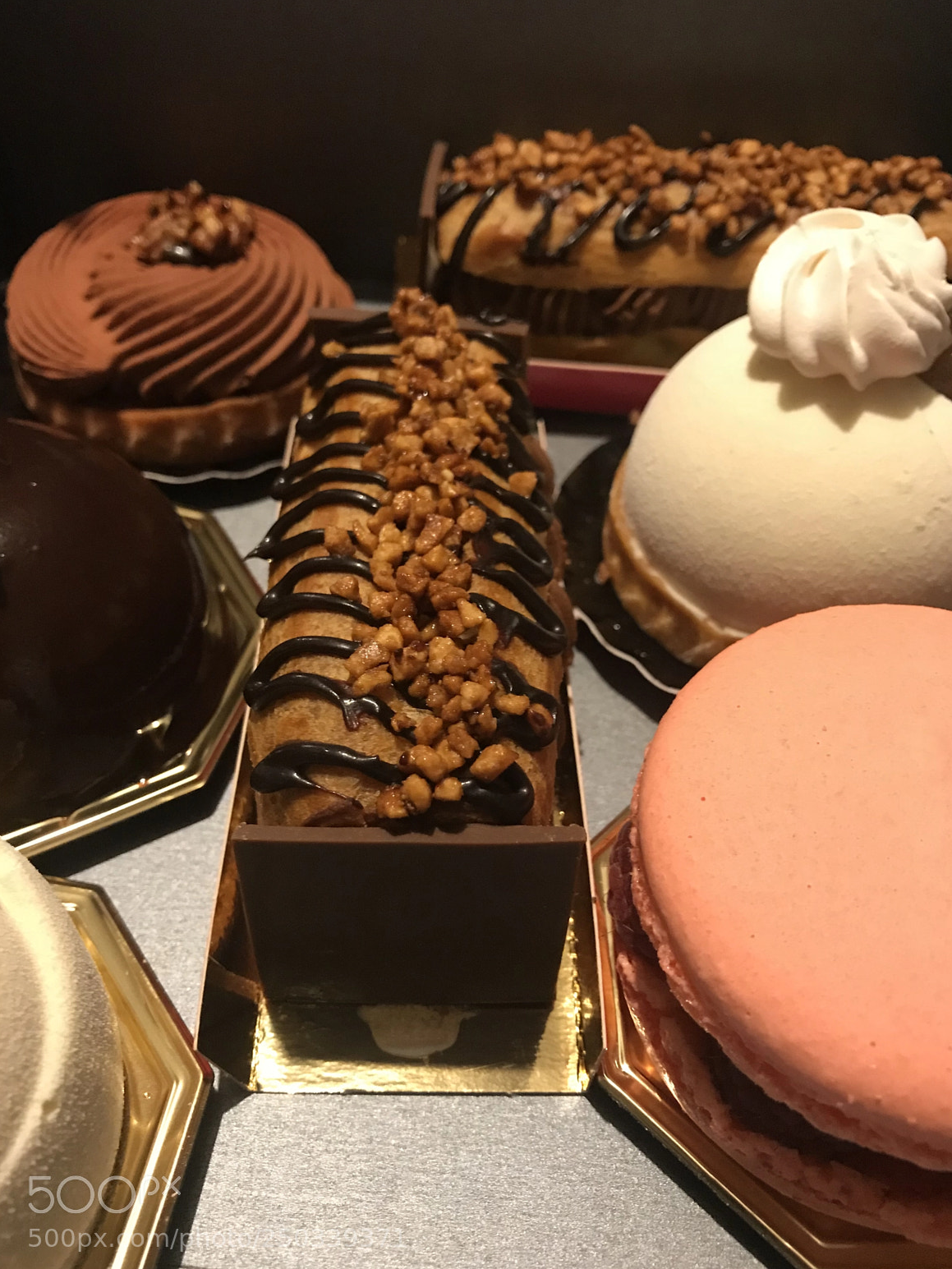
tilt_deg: -45.0
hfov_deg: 48.2
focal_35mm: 29
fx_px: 1063
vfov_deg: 61.7
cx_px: 470
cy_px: 646
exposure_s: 1/13
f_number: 1.8
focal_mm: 3.99
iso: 100
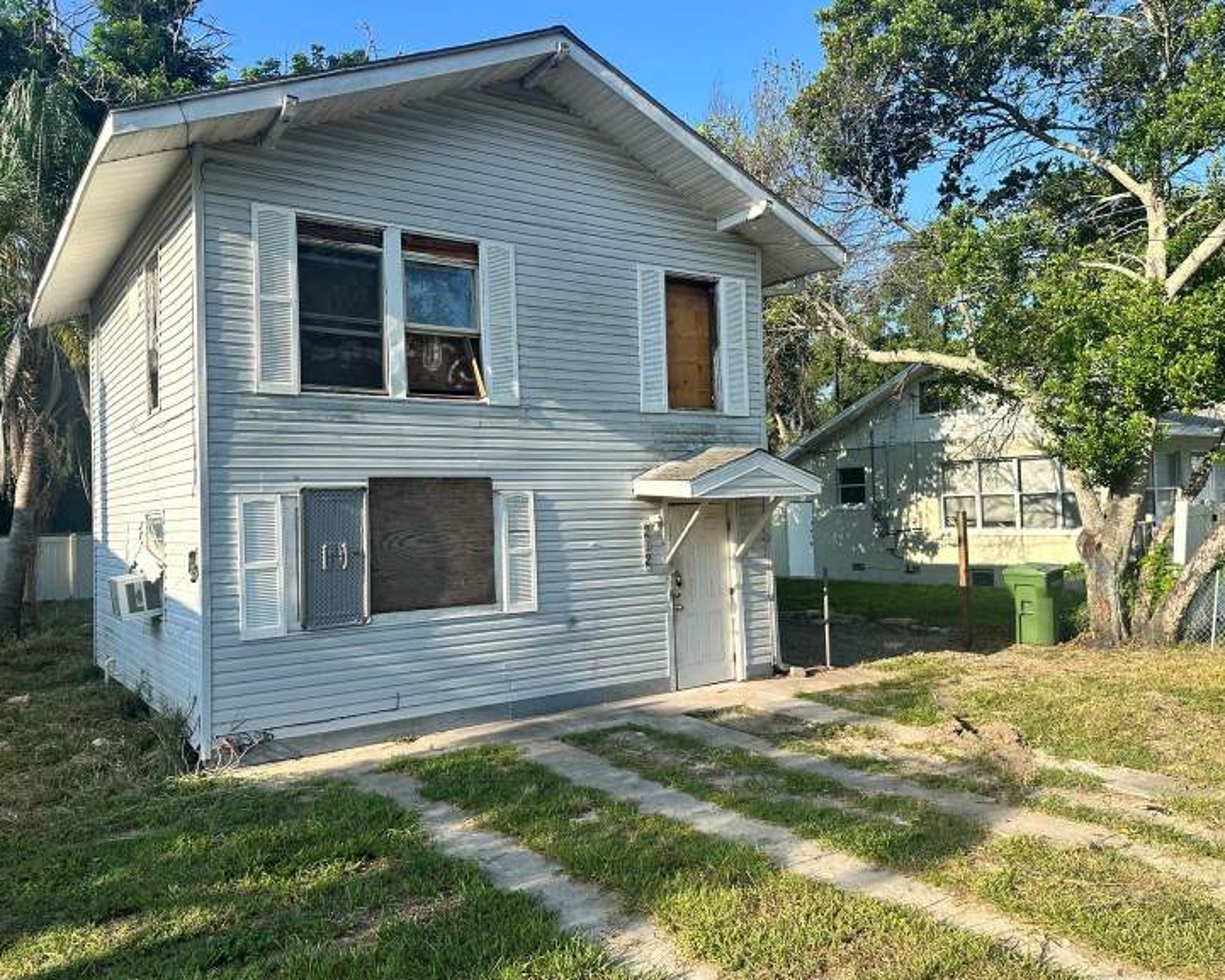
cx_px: 586
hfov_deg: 66.0
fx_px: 943
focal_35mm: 26
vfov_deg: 54.9
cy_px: 482
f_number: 1.78
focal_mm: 6.86
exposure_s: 1/2252
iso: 80
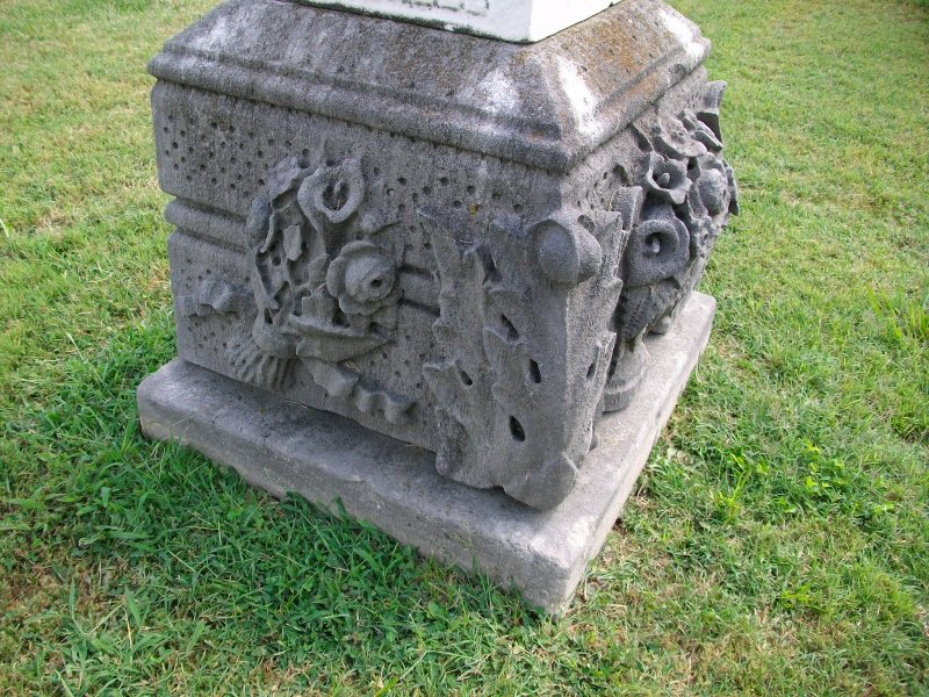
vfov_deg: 44.2
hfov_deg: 56.8
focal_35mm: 32
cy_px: 348
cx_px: 464
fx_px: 859
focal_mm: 5.7
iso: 80
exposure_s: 1/169
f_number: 2.9
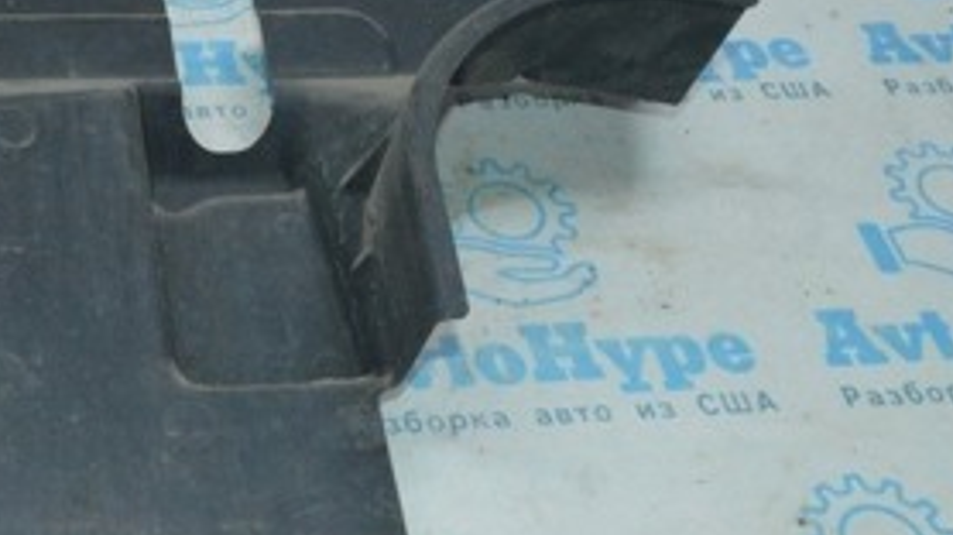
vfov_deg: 18.5
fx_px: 1642
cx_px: -24
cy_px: 314
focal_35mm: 65
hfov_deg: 29.9
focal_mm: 18
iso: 3600
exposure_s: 1/80
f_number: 16
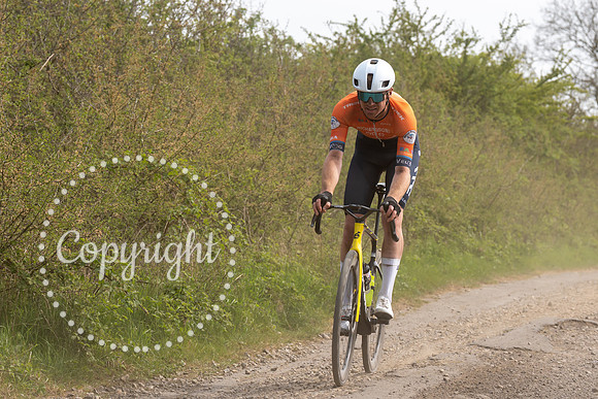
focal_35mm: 134
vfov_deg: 10.2
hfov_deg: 15.3
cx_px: 380
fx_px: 2228
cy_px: 146
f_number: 5
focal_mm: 91
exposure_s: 1/1000
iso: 200
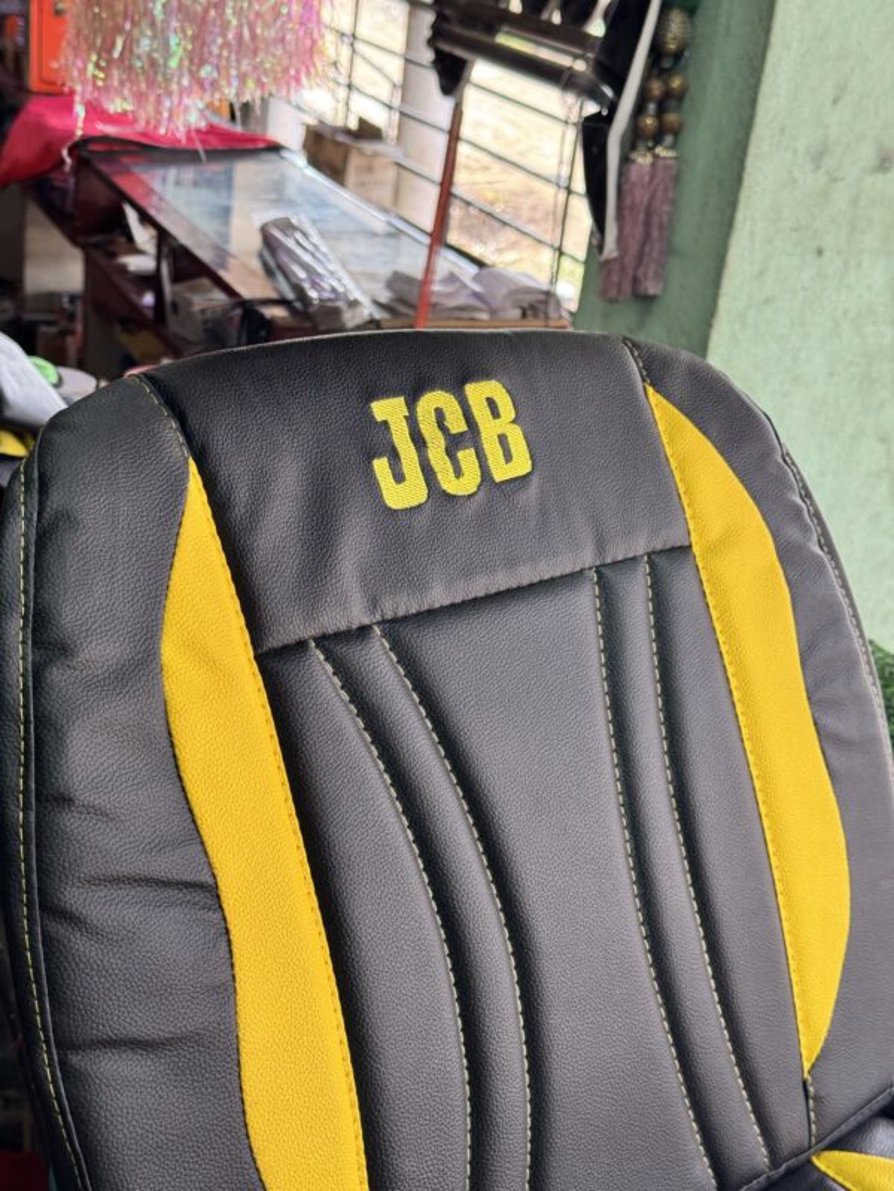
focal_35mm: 48
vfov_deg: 39.7
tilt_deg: -23.3
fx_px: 1653
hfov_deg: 30.3
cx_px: 447
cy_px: 596
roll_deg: -7.3
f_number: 1.78
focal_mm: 6.76
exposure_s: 1/100
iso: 64
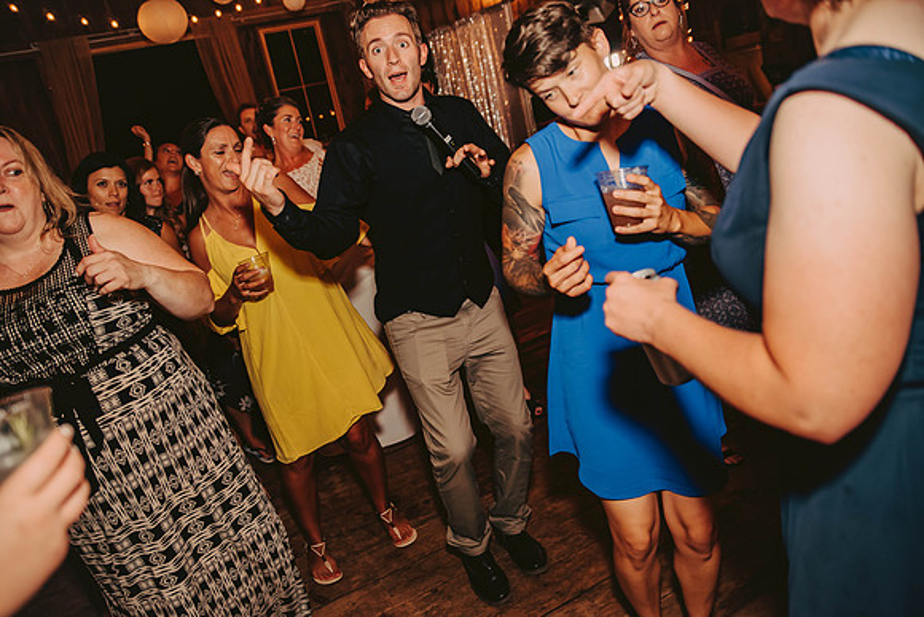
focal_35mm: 28
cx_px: 462
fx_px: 719
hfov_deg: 65.5
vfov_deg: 46.4
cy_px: 308
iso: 1250
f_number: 2.8
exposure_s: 1/125
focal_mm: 28
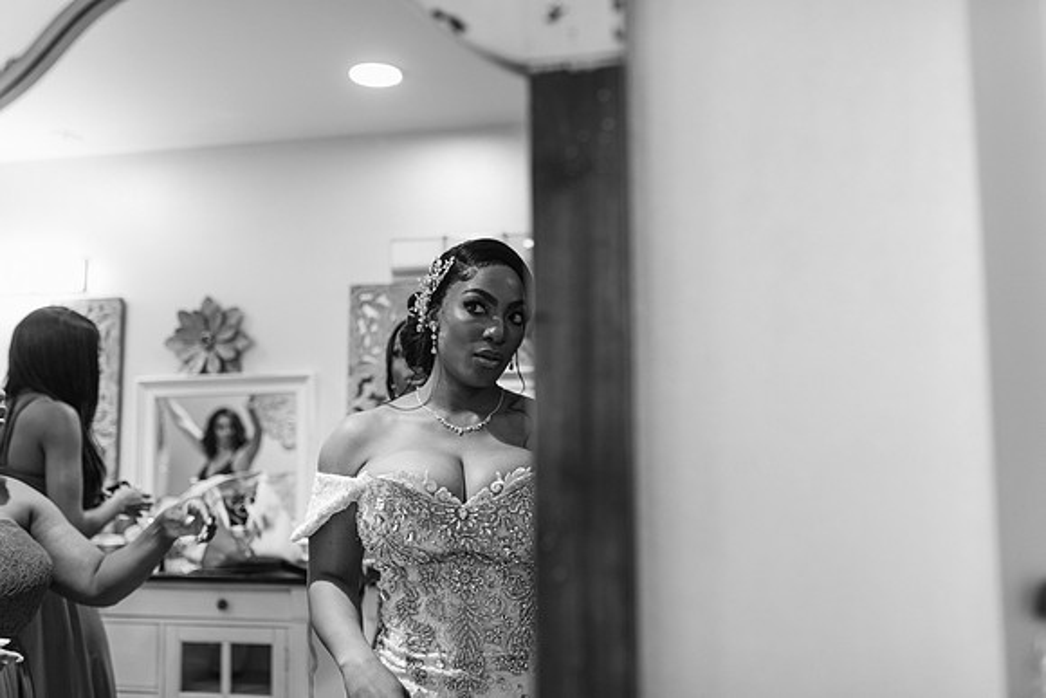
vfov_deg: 37.9
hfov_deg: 54.4
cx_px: 523
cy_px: 349
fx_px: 1017
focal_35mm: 35
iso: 320
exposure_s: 1/125
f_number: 2
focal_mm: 35
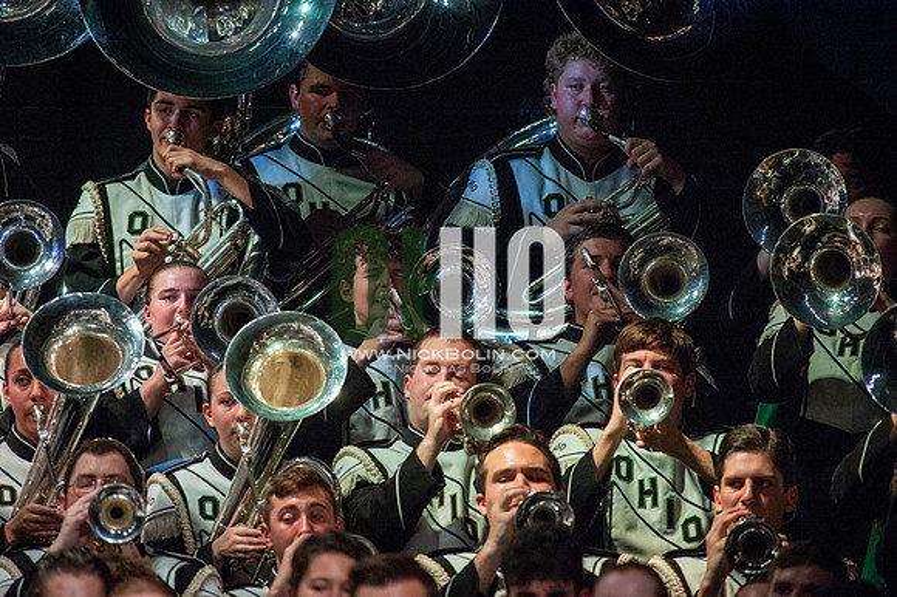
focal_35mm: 600
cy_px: 298
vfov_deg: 2.3
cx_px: 448
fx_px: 14941
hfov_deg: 3.4
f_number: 5.6
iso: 5000
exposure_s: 1/400
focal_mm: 600
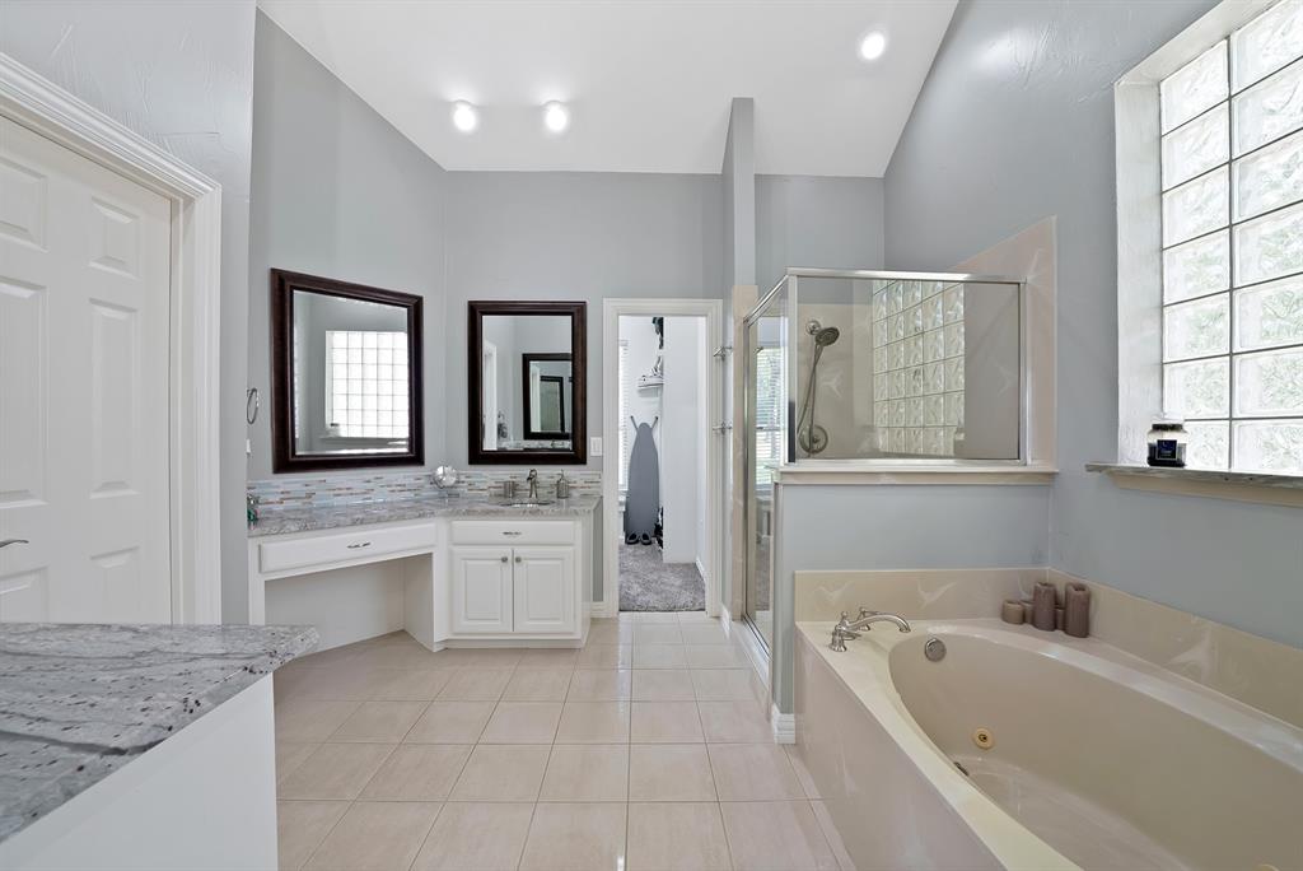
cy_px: 436
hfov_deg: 112.6
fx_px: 435
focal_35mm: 12
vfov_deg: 90.1
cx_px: 652
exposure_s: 1/2.5
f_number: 9
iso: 640
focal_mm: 12
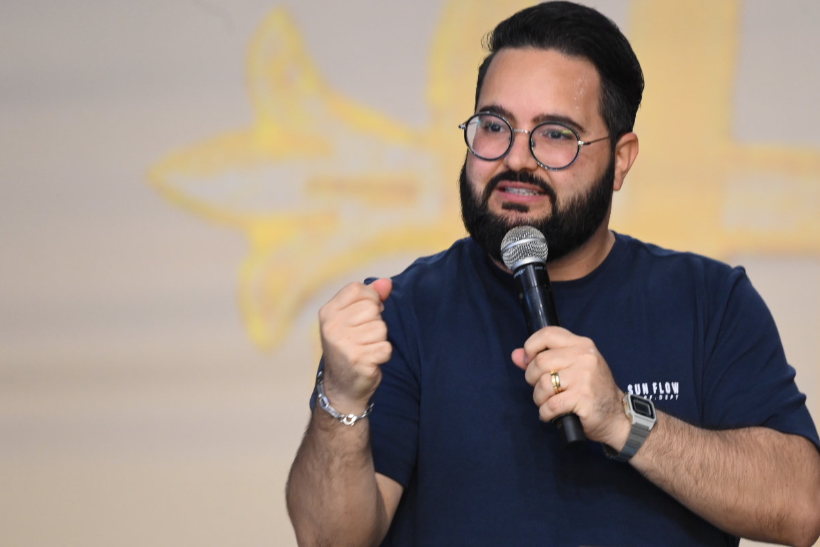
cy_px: 333
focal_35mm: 736
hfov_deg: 2.8
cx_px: 496
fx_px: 16761
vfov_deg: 1.9
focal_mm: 550
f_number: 6.3
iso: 2500
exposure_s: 1/200
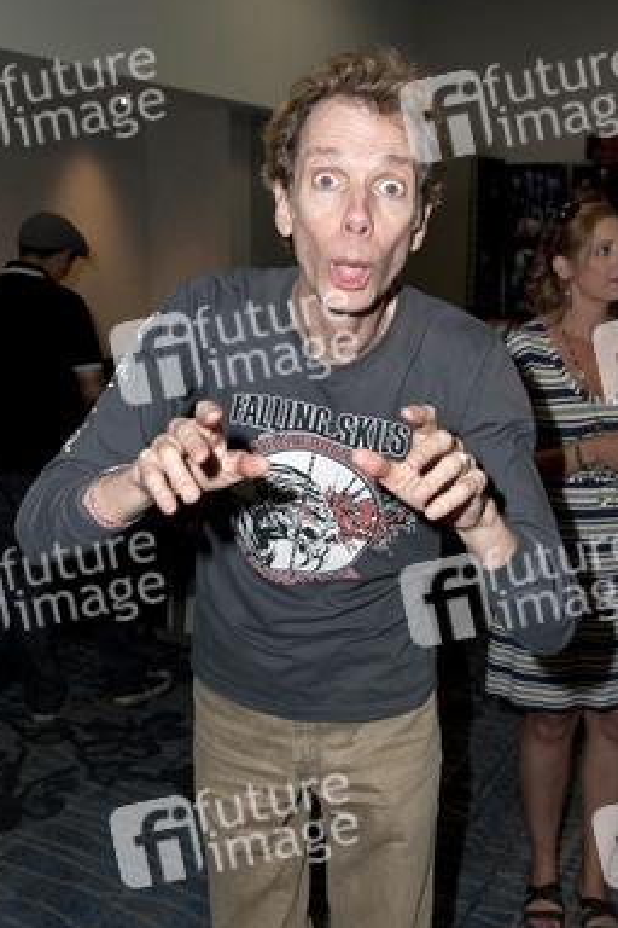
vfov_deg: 71.5
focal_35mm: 25
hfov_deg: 51.3
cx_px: 305
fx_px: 644
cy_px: 469
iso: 400
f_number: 4
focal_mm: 24
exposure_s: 1/400
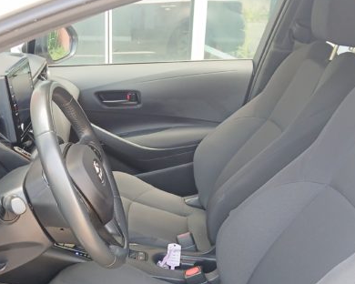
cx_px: 136
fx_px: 525
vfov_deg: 29.6
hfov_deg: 37.1
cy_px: 227
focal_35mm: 50
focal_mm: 3.98
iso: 160
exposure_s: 1/50
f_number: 1.8
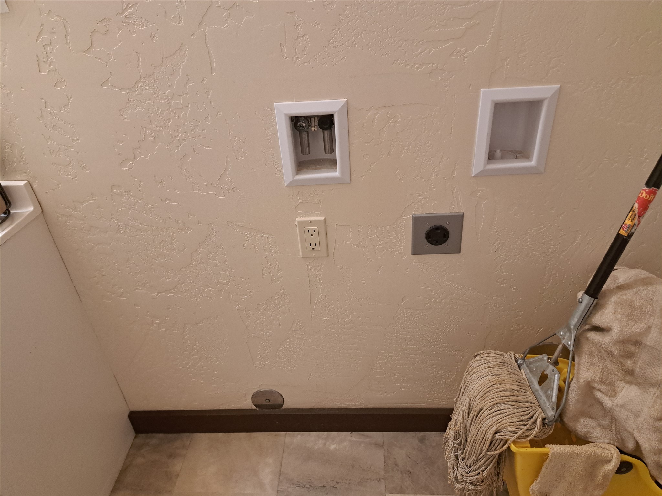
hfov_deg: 71.6
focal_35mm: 24
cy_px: 248
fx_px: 459
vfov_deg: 56.8
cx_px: 331
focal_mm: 5.23
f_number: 1.8
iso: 500
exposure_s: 1/60
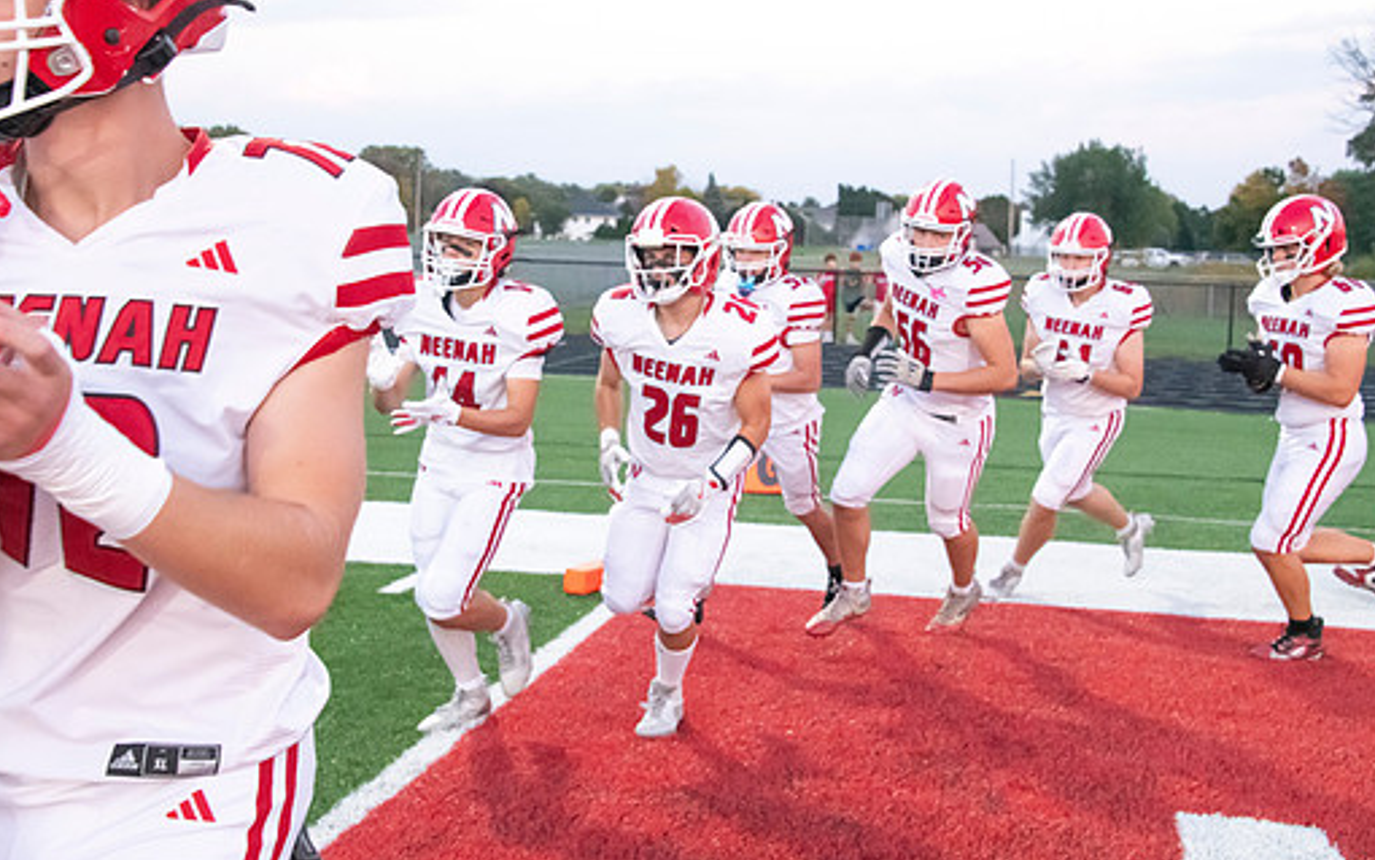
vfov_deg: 25.3
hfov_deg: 39.6
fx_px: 1912
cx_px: 704
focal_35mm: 51
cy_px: 357
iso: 10000
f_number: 7.1
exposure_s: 1/800
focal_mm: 44
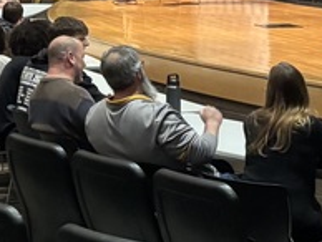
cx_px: -37
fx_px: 1276
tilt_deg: +2.4
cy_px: -129
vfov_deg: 10.5
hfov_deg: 14.1
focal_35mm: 137
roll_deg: +0.4
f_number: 1.6
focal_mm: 5.96
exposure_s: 1/40
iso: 500
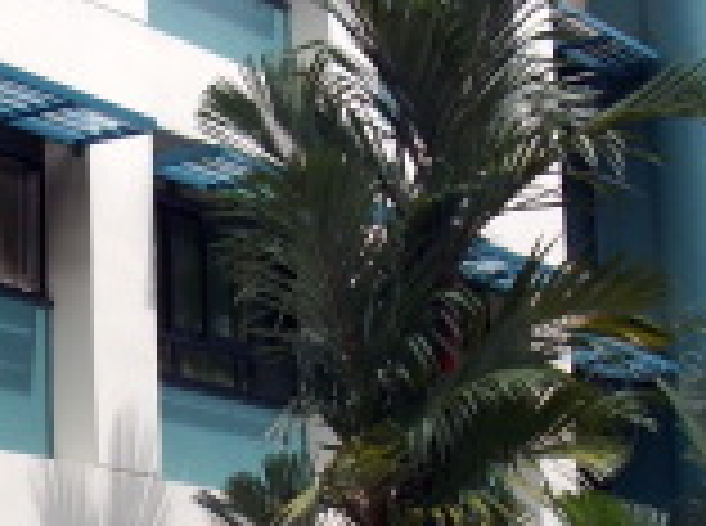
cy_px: 373
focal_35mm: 130
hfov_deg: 15.0
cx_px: 67
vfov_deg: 11.3
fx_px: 2645
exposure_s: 1/250
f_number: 5.6
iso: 80
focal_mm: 6.2
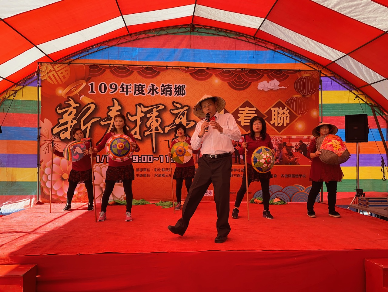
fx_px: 325
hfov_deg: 61.6
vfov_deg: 48.3
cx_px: 194
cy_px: 146
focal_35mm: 29
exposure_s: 1/283
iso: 32
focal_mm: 4.25
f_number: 1.8
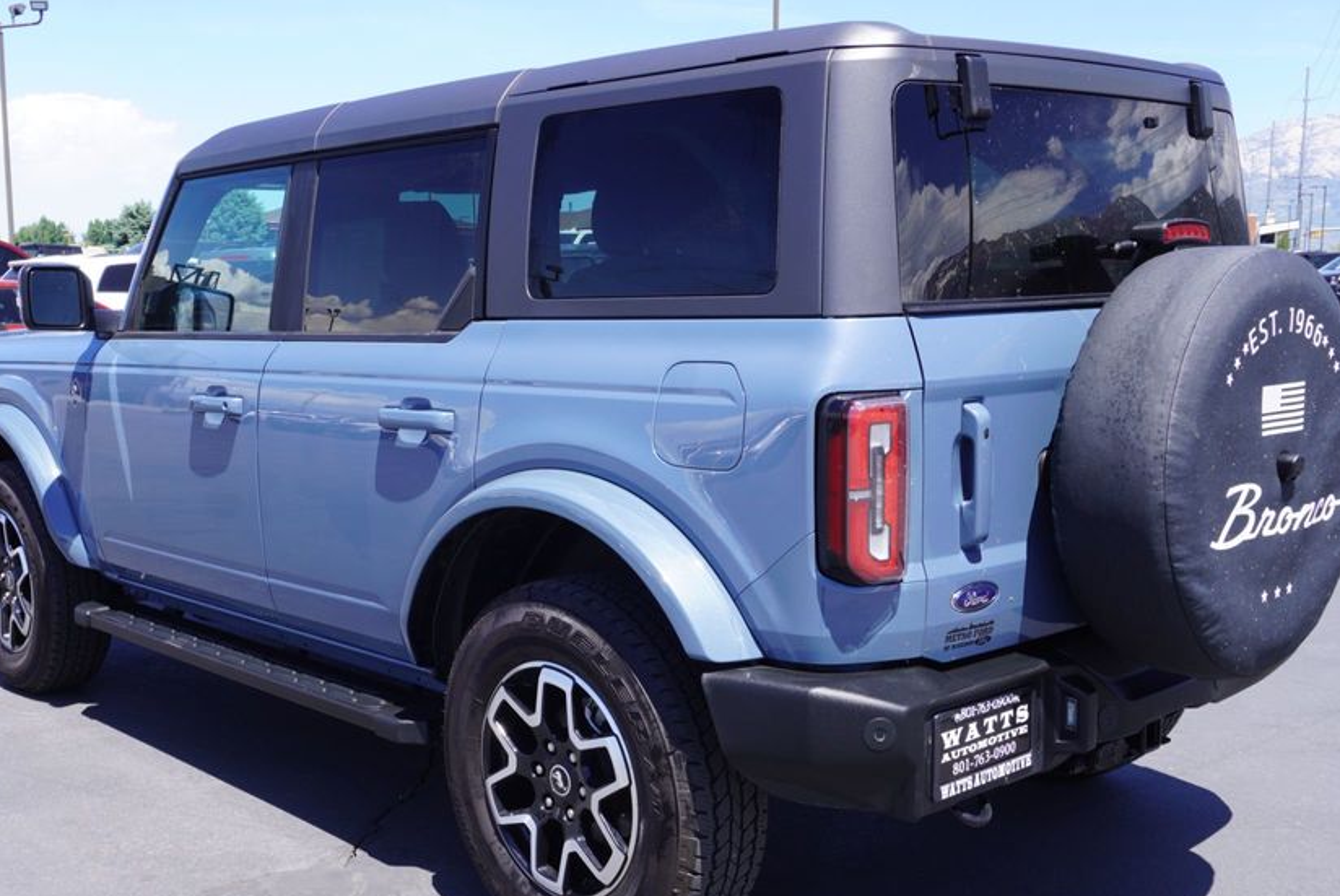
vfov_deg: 32.6
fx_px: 1527
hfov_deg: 47.3
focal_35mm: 41
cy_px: 527
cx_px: 611
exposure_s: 1/125
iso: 100
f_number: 8
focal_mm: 22
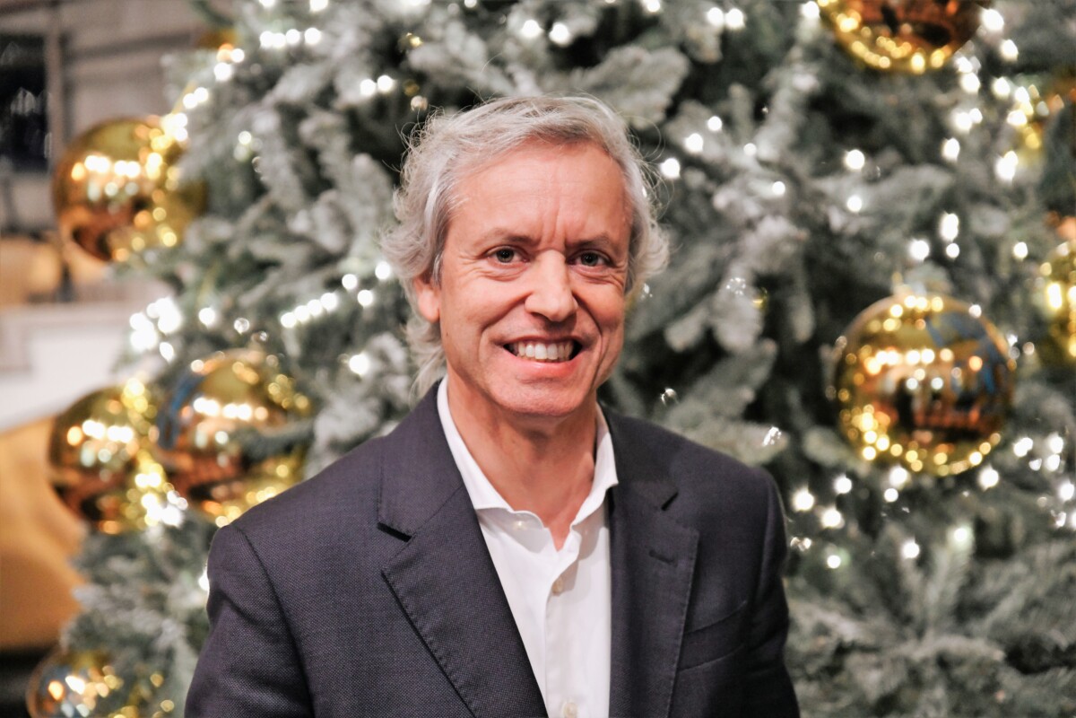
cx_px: 538
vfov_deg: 19.5
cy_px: 359
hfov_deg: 28.8
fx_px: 2092
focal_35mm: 70
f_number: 2.8
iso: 5000
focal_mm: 70
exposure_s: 1/125
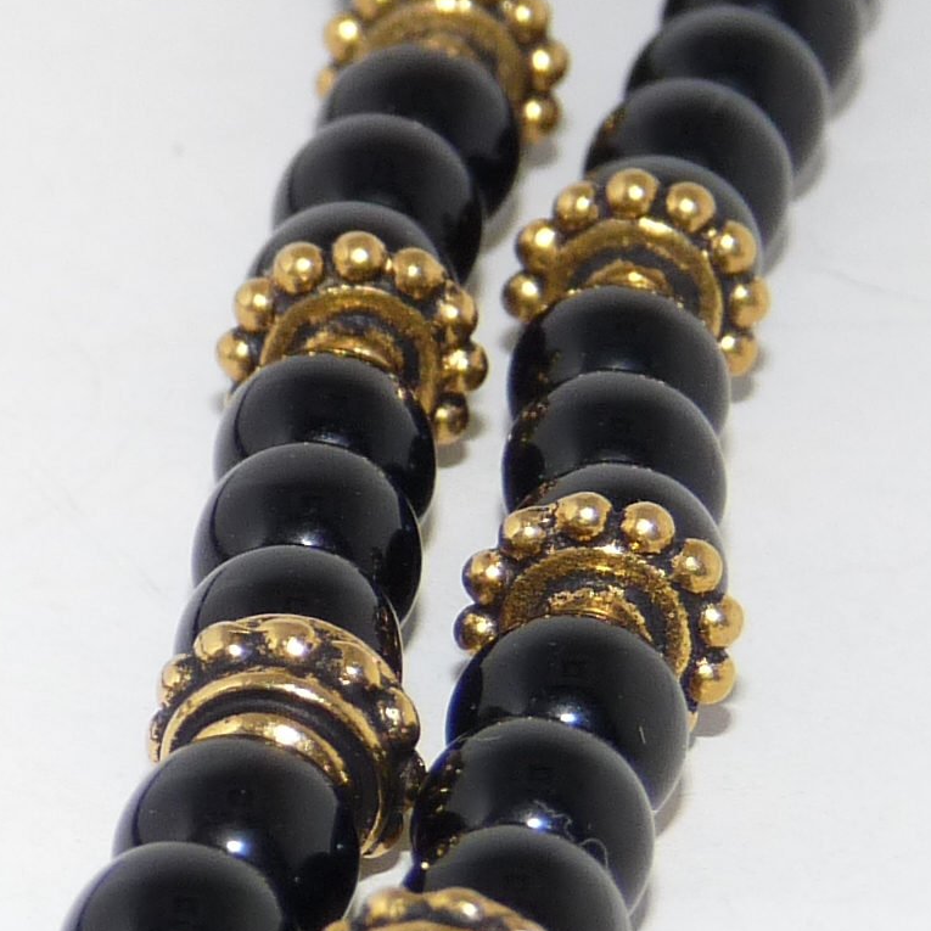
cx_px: -981
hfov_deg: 5.8
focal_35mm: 295
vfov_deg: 5.9
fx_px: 8976
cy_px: 527
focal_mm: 12.4
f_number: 4
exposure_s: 1/40
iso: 100
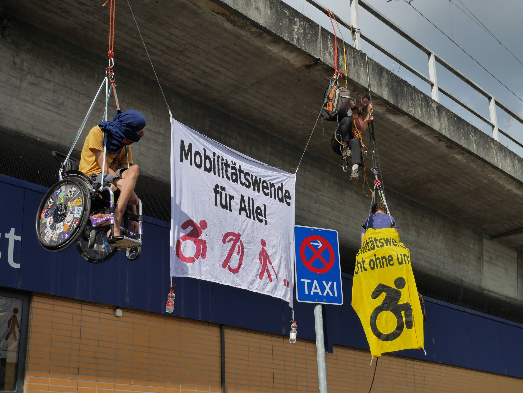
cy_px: 196
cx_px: 262
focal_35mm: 52
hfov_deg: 36.8
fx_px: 786
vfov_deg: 28.1
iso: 200
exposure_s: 1/1000
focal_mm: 26
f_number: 8
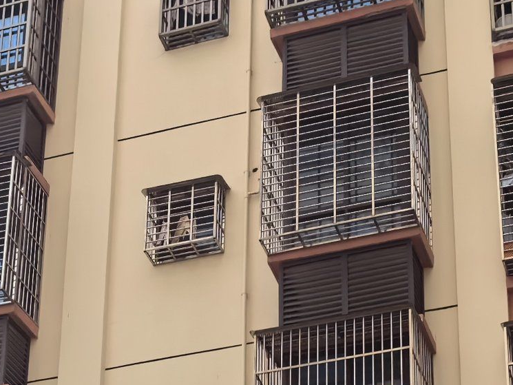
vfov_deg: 13.8
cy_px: 613
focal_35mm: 99
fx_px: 1467
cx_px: 281
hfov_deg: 19.8
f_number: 2
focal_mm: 5.72
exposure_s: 1/5000
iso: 50
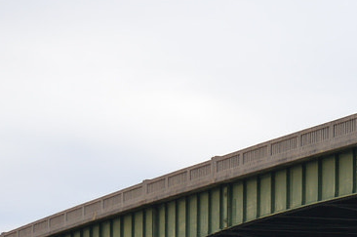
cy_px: 422
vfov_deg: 6.4
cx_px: 411
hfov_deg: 9.7
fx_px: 2080
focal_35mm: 210
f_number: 4.5
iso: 180
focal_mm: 32
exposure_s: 1/125
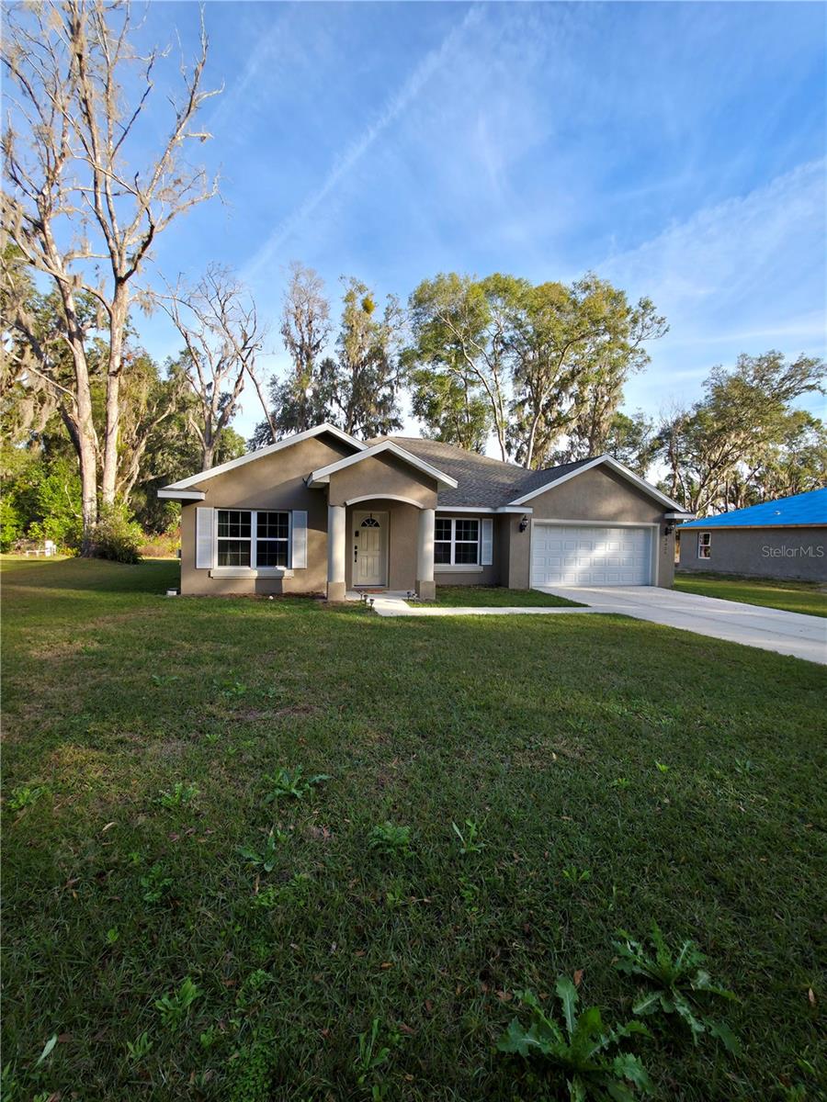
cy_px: 551
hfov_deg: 89.9
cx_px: 414
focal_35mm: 13
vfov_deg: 106.2
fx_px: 414
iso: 20
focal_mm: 2.2
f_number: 1.9
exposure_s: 1/357
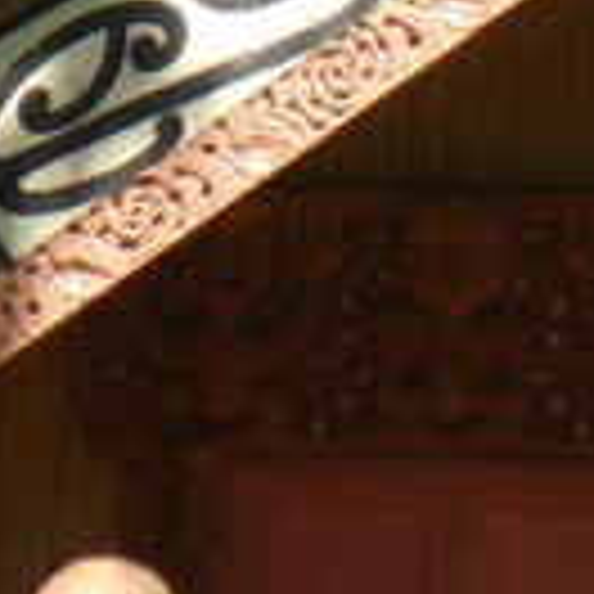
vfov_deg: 2.0
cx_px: -54
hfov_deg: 2.0
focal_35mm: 858
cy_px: 999
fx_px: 16657
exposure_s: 1/400
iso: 80
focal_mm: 27.6
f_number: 4.1
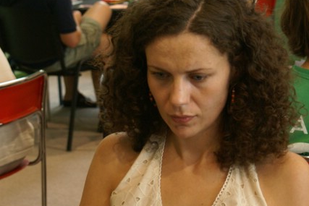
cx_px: 161
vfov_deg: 11.2
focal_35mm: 123
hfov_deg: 16.6
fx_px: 1056
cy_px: 114
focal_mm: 50
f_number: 5.6
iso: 400
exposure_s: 1/20
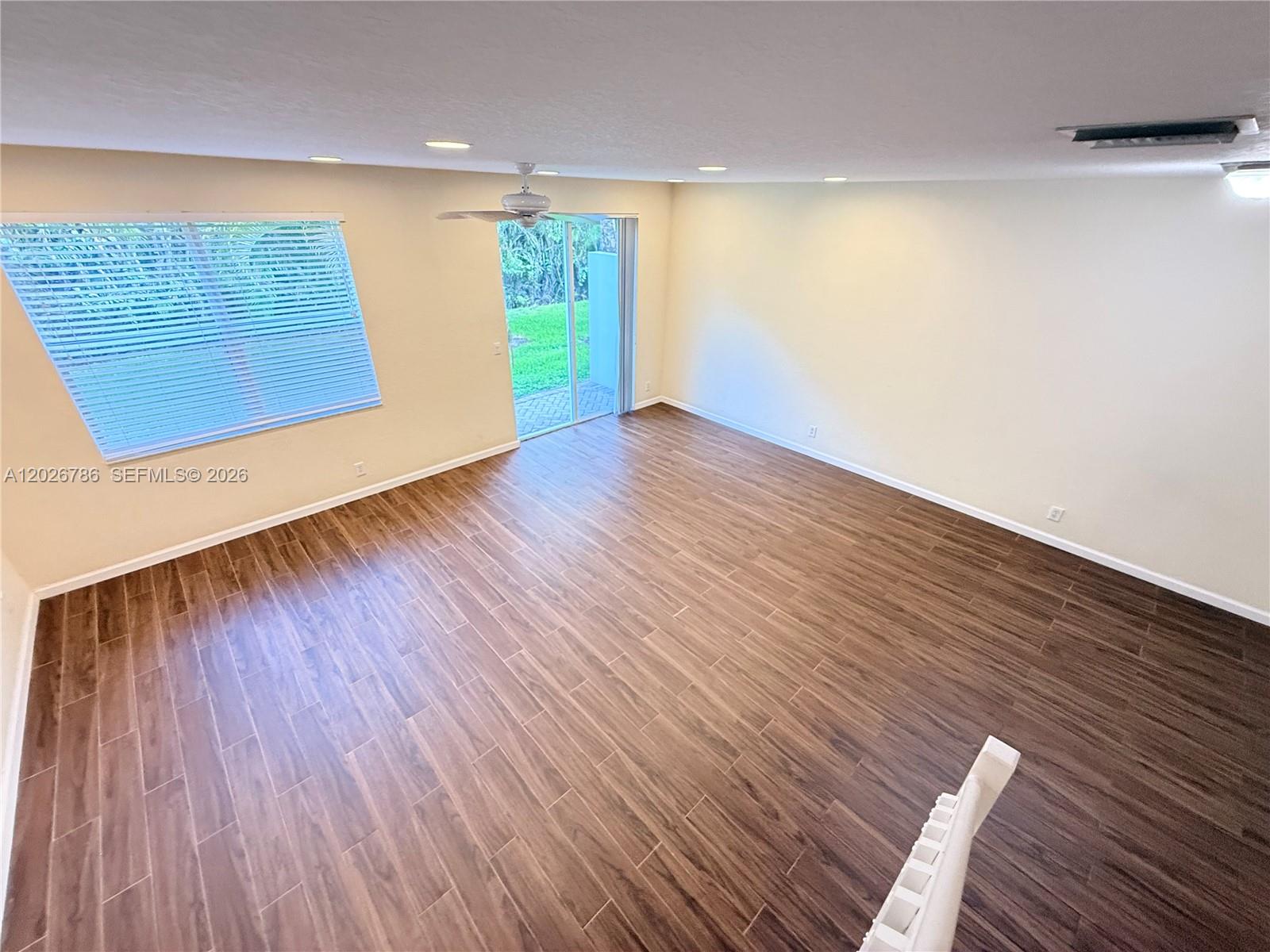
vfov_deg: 85.7
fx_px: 514
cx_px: 635
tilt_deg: -27.7
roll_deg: -1.8
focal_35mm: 14
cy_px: 476
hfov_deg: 102.1
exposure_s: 1/60
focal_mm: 2.22
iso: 500
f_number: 2.2
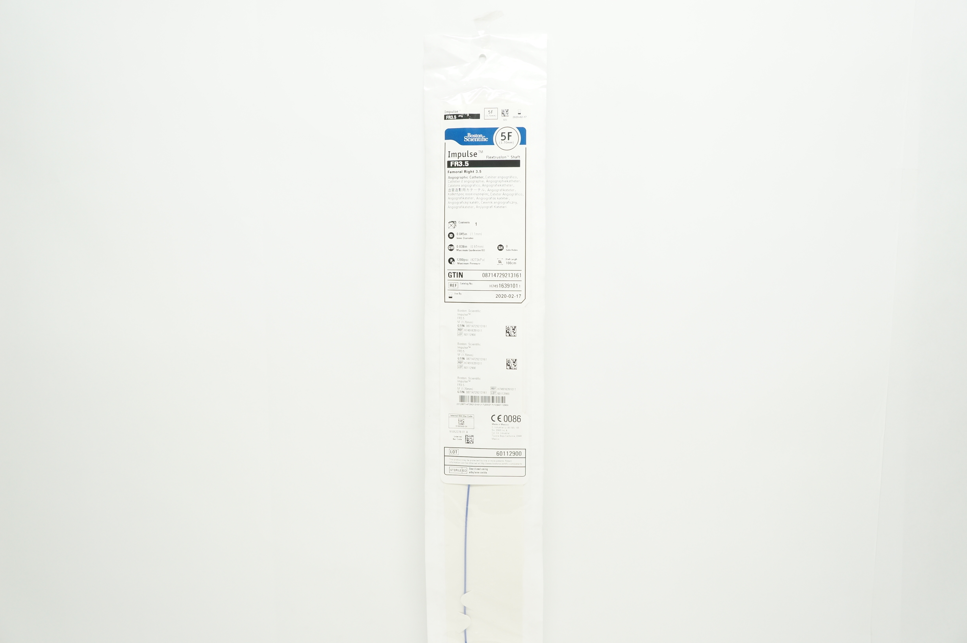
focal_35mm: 34
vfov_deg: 38.3
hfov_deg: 55.2
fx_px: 926
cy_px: 322
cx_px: 484
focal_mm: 23
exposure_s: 1/80
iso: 400
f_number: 5
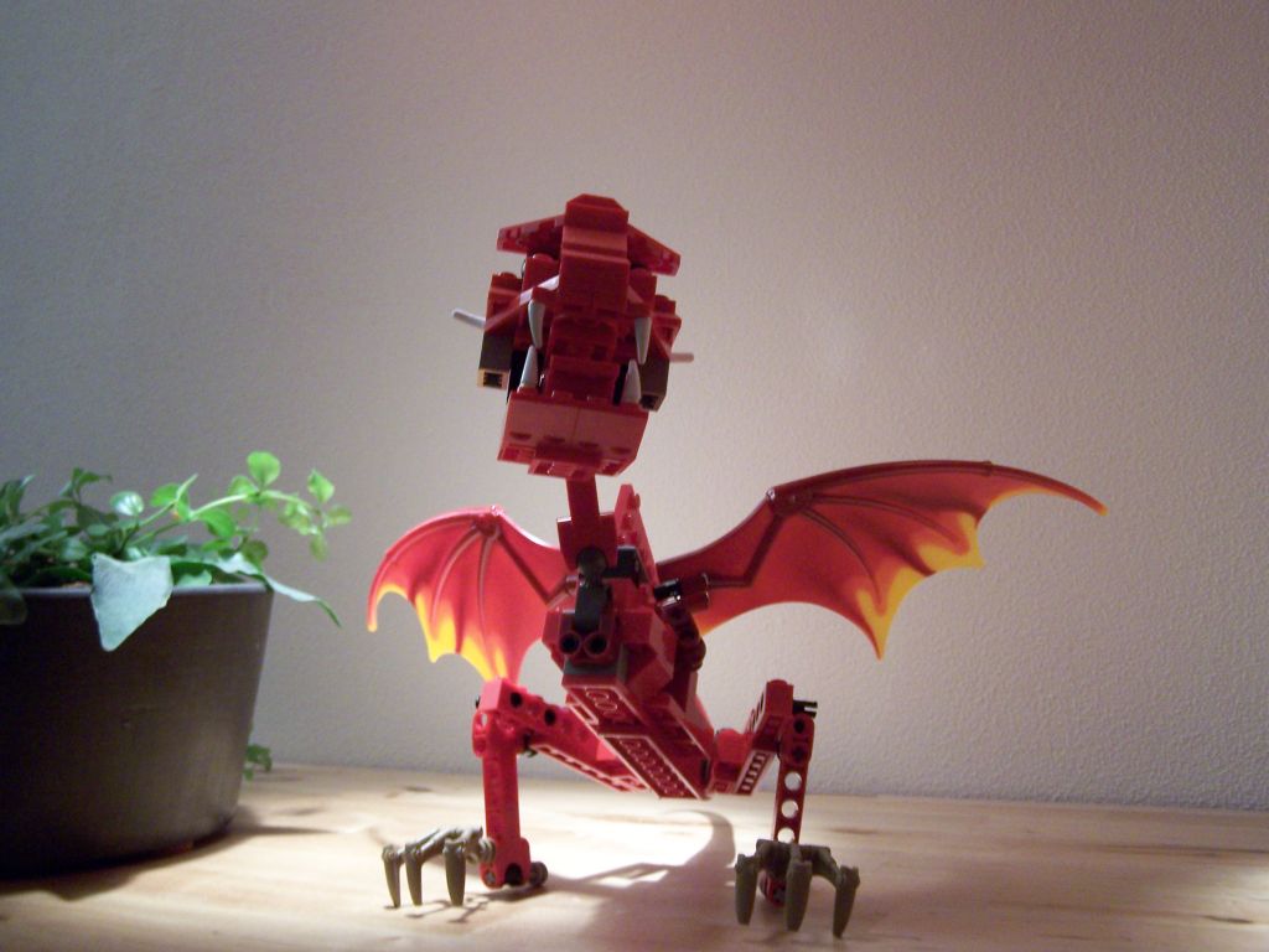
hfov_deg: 49.0
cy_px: 476
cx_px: 634
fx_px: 1393
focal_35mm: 38
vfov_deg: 37.7
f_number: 2.8
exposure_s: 1/8
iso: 140
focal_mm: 6.3
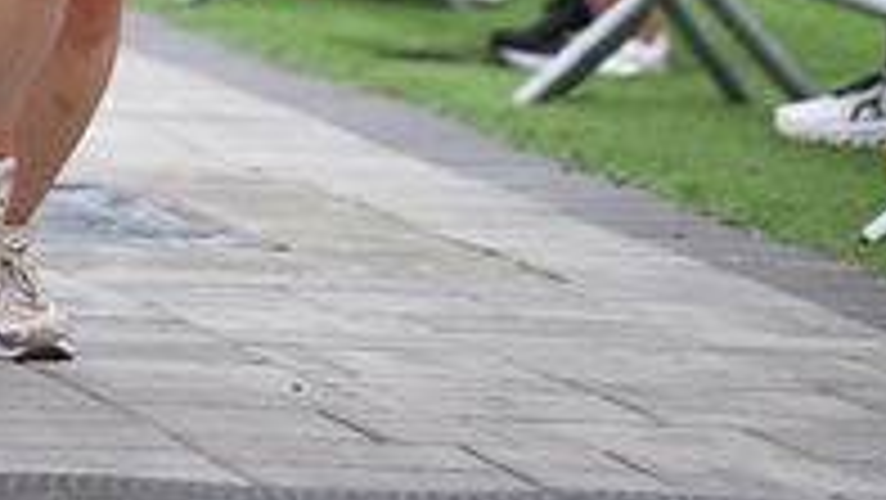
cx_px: 151
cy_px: -694
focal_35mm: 467
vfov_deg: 2.6
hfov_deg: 4.6
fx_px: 10976
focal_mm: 160
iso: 800
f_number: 2.8
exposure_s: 1/2000
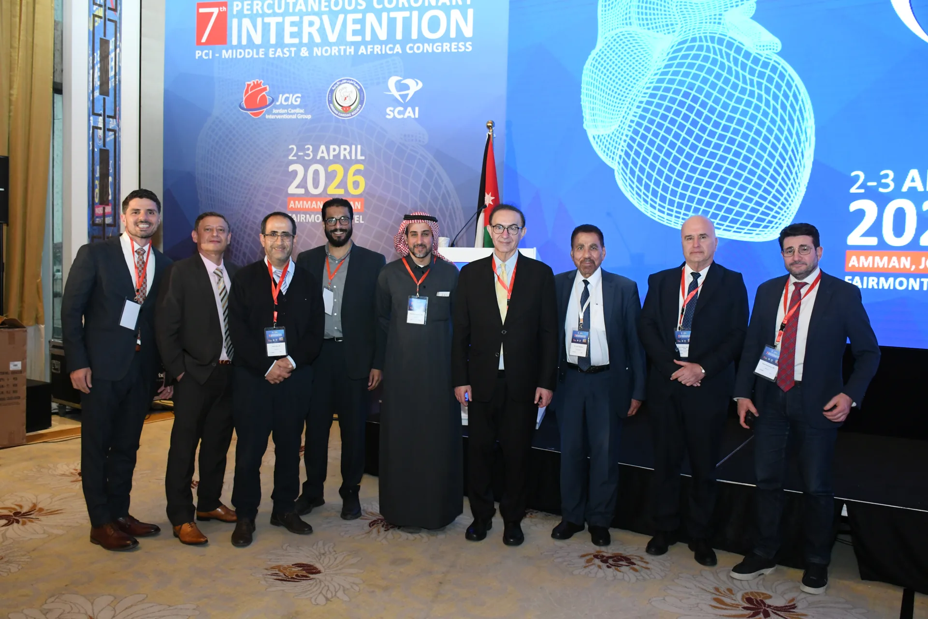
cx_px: 464
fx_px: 773
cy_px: 310
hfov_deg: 61.9
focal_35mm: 30
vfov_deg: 43.6
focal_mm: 20
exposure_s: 1/100
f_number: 5
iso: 2500
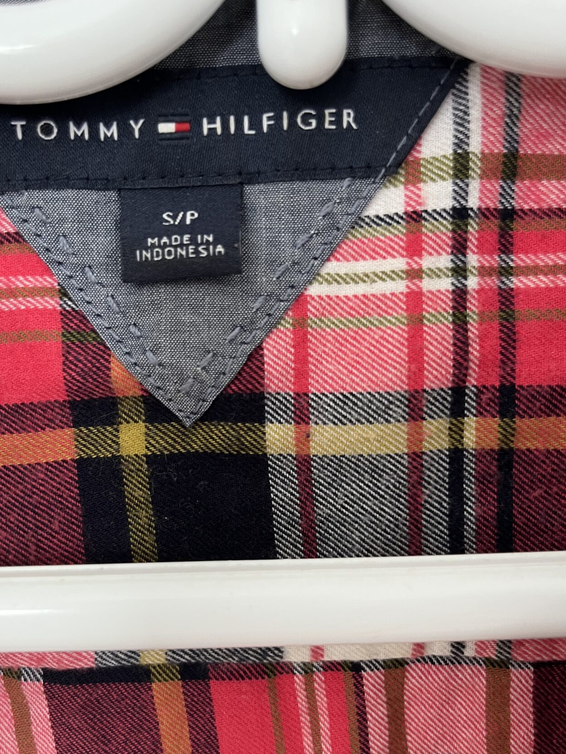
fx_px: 698
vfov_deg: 56.4
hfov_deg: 44.0
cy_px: 453
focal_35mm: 32
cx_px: 229
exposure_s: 1/60
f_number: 1.6
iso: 200
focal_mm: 5.1
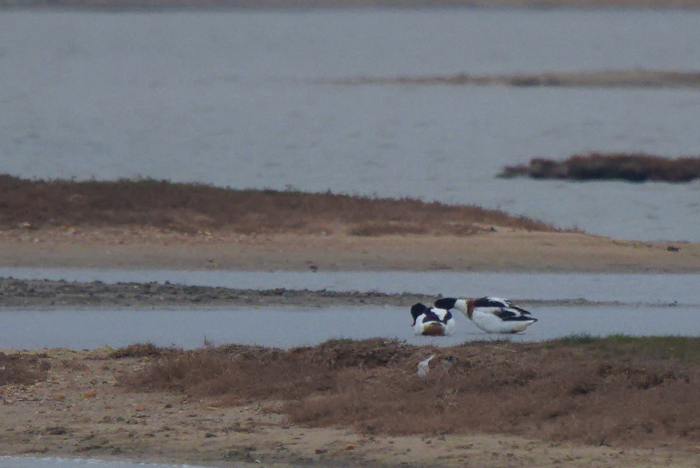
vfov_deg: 2.3
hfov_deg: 3.4
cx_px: 350
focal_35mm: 600
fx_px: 11676
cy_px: 234
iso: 1000
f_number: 6.3
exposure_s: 1/1000
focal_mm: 600
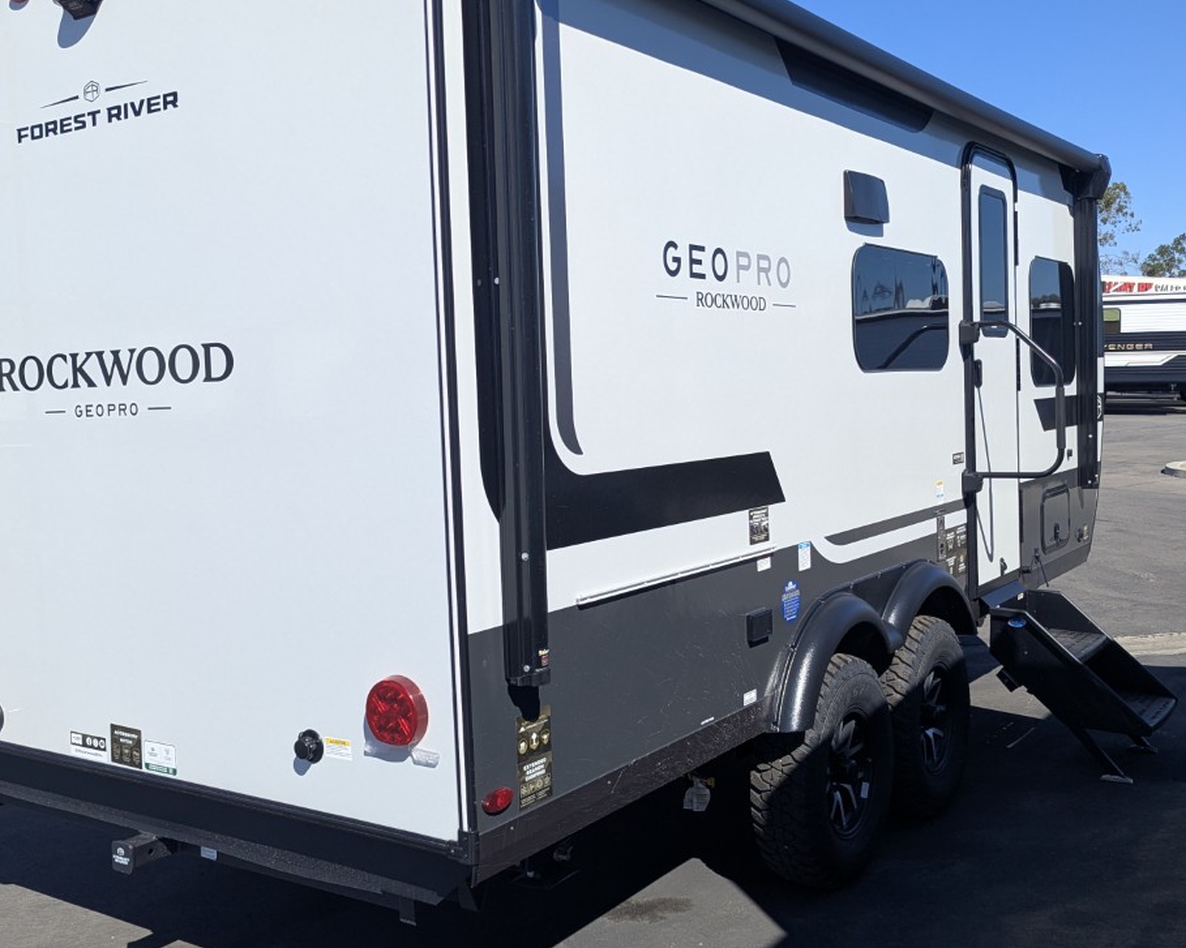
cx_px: 537
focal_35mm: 36
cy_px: 471
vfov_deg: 41.1
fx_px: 1264
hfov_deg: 50.2
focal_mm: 6.81
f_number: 1.85
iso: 69
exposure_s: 1/2632
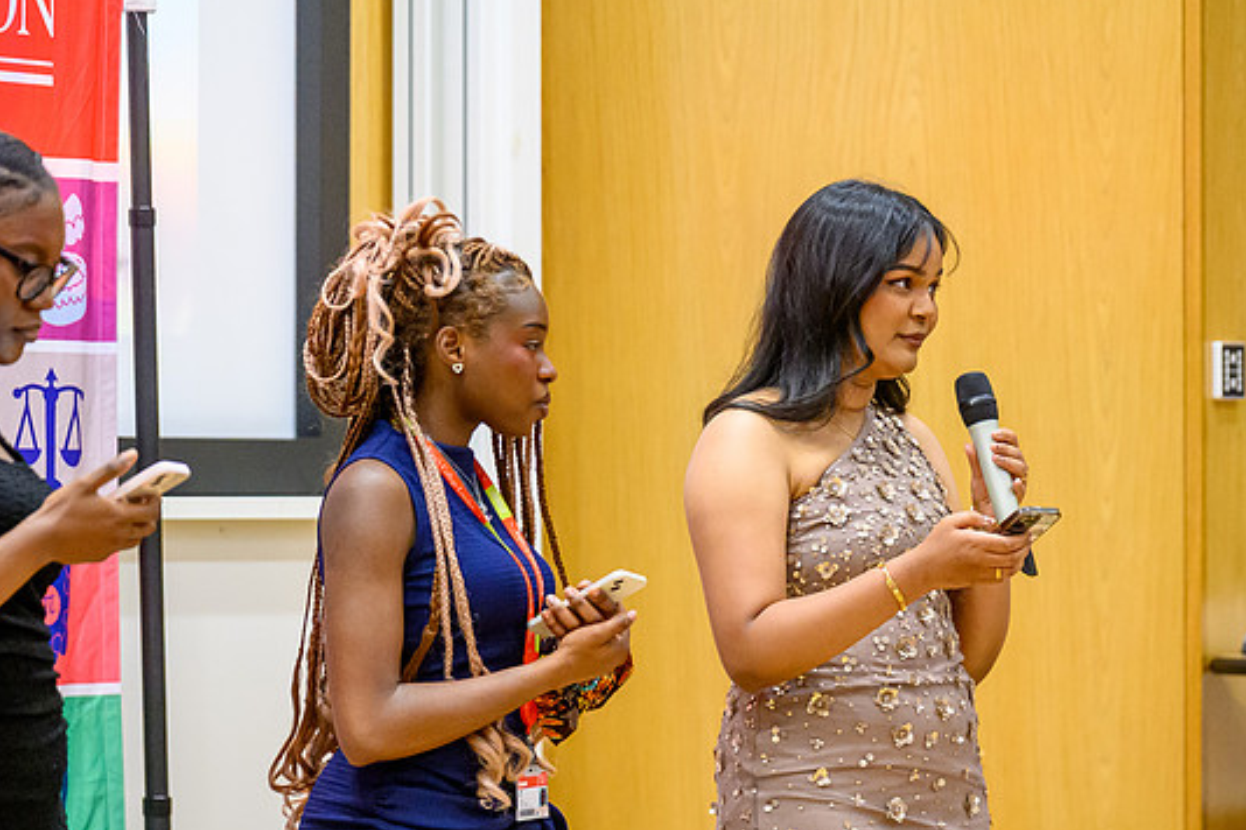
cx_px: 672
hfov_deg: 8.3
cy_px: 421
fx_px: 8548
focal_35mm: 247
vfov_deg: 5.6
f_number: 2.8
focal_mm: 150
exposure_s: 1/400
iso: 7200
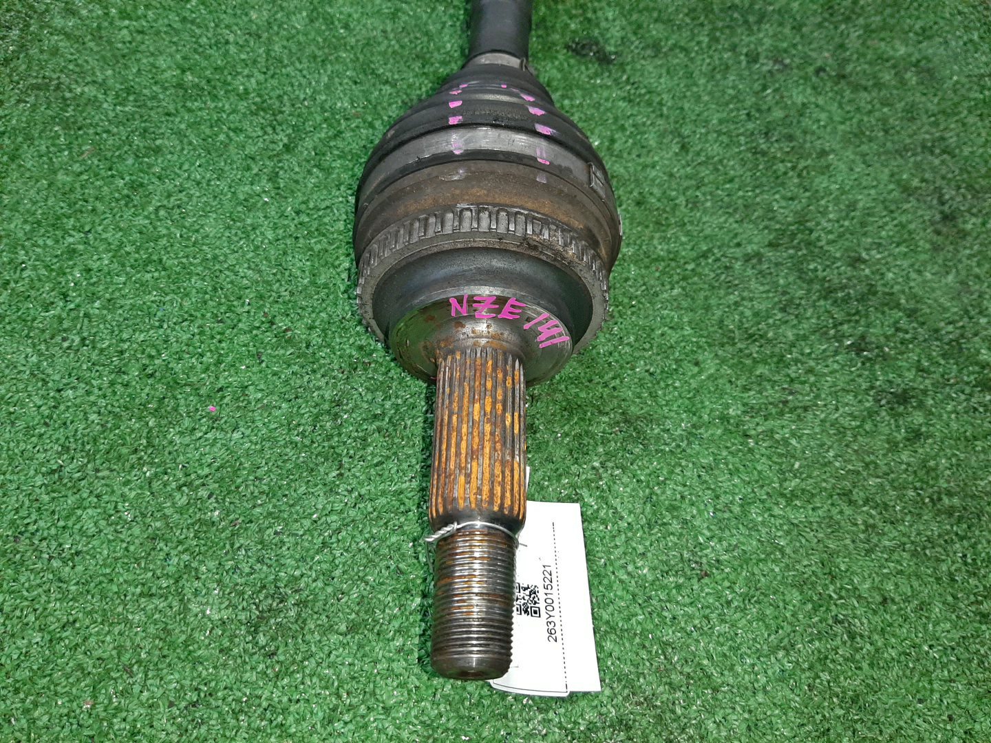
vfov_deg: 53.1
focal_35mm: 26
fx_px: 744
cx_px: 496
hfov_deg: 67.3
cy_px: 372
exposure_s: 1/50
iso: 148
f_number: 1.7
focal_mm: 3.93
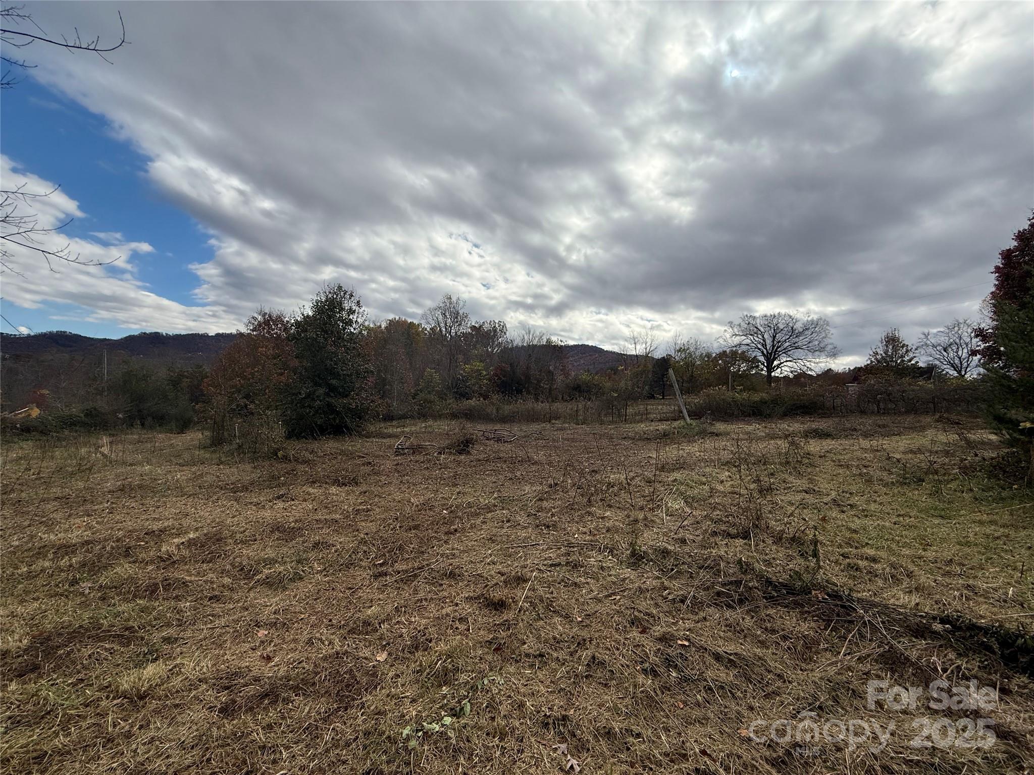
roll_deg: -3.1
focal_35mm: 14
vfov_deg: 85.7
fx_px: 418
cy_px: 388
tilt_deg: +1.3
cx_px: 517
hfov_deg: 102.1
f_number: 2.2
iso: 50
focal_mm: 2.22
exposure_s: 1/3125
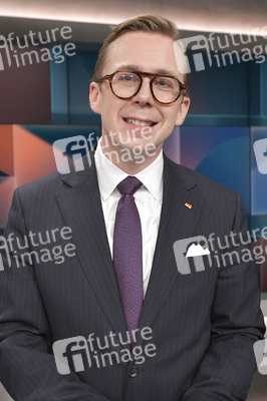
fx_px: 357
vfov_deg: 58.8
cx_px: 134
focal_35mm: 32
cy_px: 200
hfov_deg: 41.0
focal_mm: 32
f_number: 5.6
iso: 2500
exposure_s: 1/200
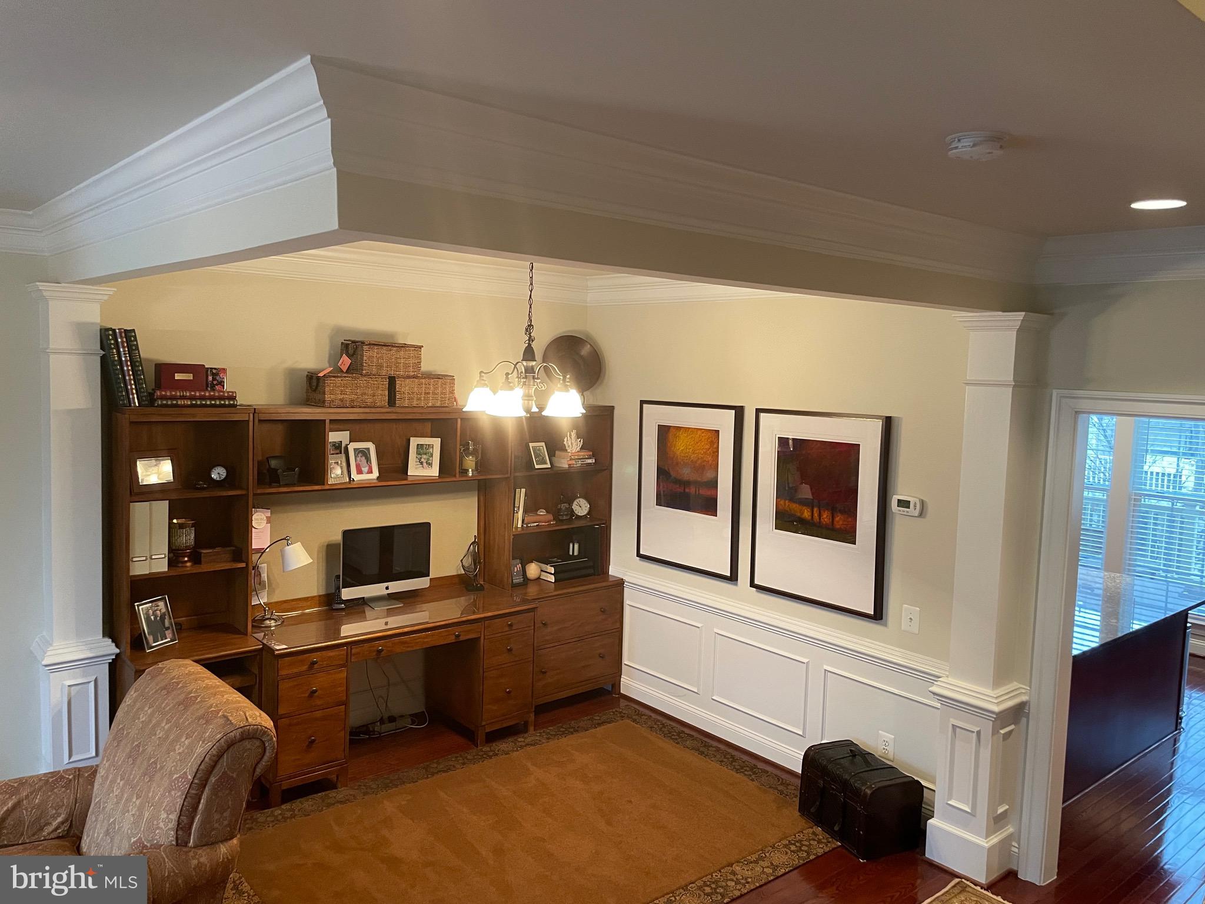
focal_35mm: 26
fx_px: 905
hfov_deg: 67.3
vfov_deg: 53.1
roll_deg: -1.4
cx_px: 602
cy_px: 452
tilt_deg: -4.0
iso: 320
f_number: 1.6
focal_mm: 4.2
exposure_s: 1/60
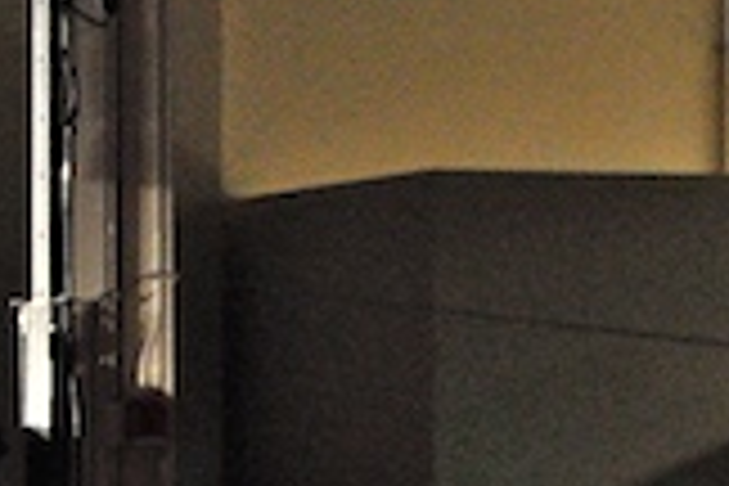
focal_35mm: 554
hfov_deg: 3.7
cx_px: -837
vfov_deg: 2.5
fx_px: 11227
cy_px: 853
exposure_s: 1/125
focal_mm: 75
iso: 2000
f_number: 2.8
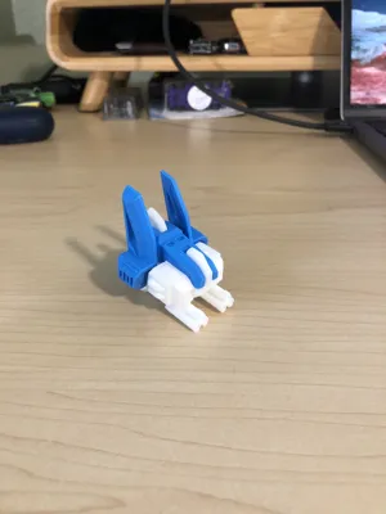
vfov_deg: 63.4
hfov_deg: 49.7
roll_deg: +0.7
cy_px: 257
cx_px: 193
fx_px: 416
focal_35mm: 28
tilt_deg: -28.9
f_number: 1.8
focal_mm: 4
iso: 80
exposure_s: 1/15
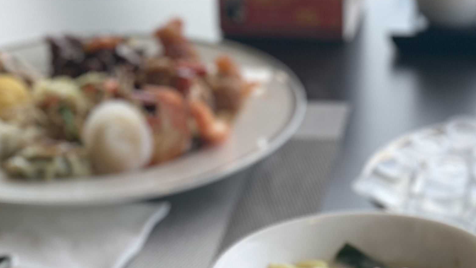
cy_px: 386
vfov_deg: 8.1
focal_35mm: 147
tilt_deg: -31.0
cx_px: 262
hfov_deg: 14.6
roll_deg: +2.1
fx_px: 1855
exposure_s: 1/122
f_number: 2.4
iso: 20
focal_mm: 6
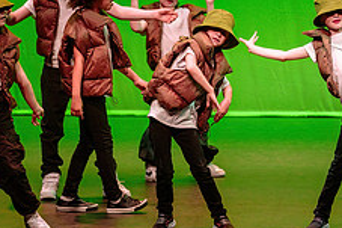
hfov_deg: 6.4
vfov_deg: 4.2
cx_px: 306
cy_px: 78
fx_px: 3076
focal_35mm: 324
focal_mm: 110
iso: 1250
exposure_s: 1/320
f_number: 2.8
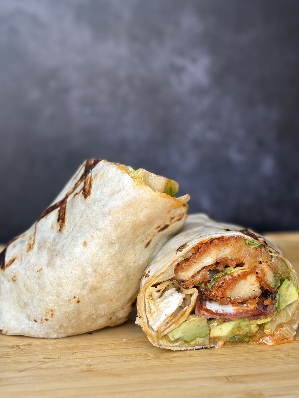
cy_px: 182
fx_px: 691
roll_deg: -0.5
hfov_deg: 24.4
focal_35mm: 60
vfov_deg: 32.2
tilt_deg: -7.3
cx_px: 145
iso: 40
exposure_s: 1/120
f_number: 1.6
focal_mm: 5.96
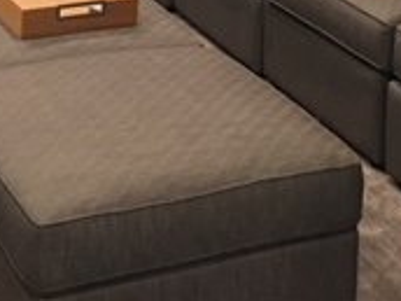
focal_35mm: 108
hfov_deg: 18.2
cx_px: 152
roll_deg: -1.2
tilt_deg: -5.9
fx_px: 1251
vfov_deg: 12.4
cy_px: -254
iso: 64
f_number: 2.2
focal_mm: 4.15
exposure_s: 1/15
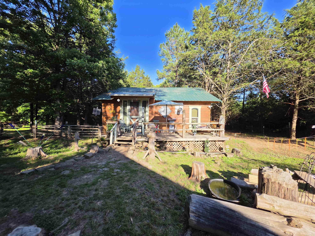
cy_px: 118
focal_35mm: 13
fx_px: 118
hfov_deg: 106.2
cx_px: 158
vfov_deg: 89.9
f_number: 1.9
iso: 32
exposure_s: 1/734
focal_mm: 2.2
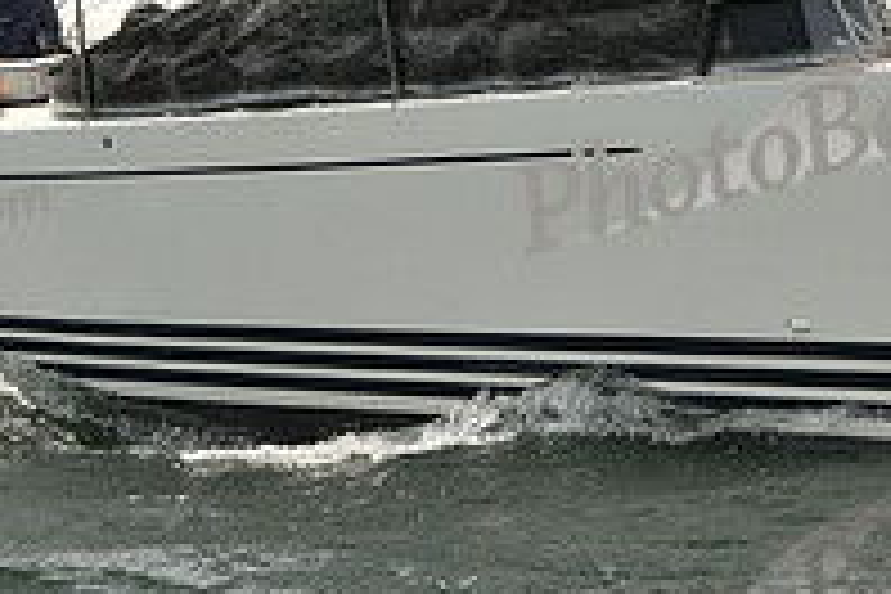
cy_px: -34
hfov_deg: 10.0
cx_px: 288
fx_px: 5073
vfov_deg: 6.7
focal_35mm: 205
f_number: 11
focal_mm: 70
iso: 400
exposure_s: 1/1000
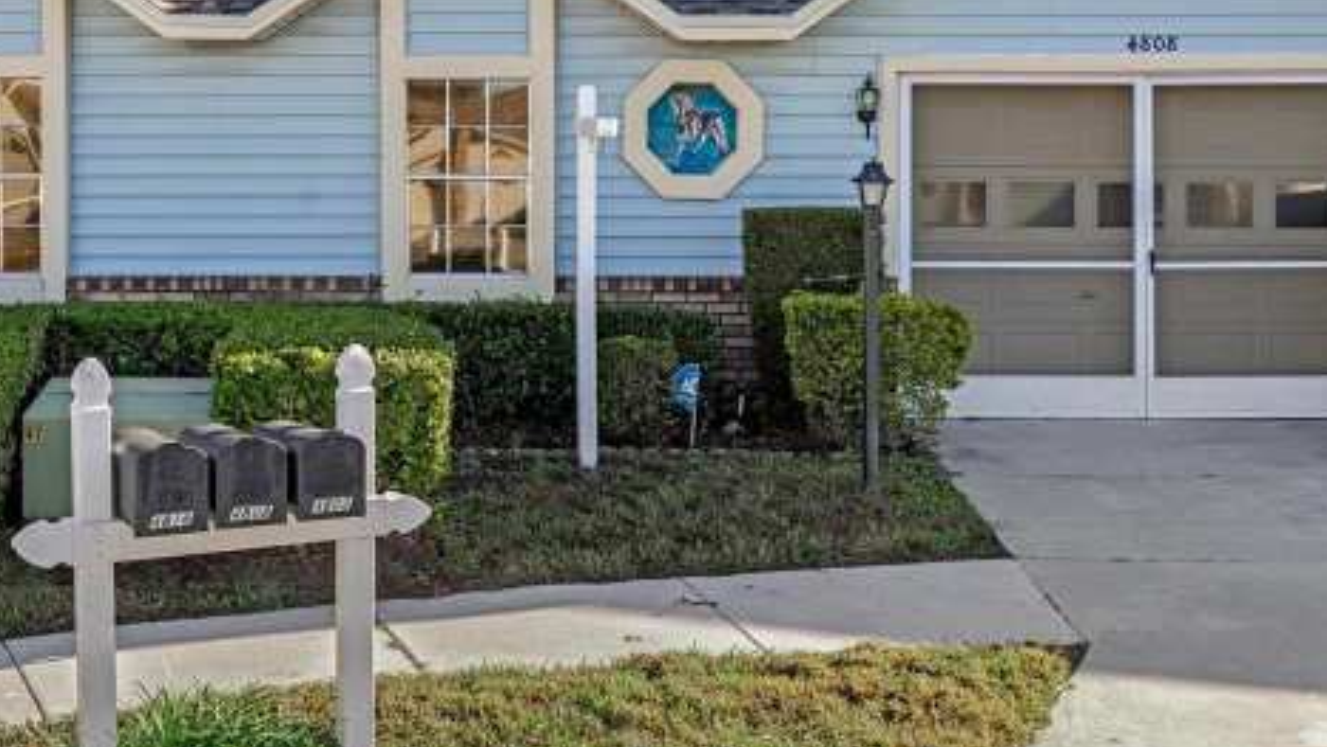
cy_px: 183
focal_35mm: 52
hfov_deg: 39.8
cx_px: 617
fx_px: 1830
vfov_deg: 22.8
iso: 320
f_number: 8
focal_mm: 29
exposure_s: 1/80
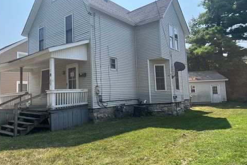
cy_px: 74
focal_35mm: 28
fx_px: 192
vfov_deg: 46.3
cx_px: 121
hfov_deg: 65.5
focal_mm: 5.1
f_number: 1.6
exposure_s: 1/1623
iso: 50
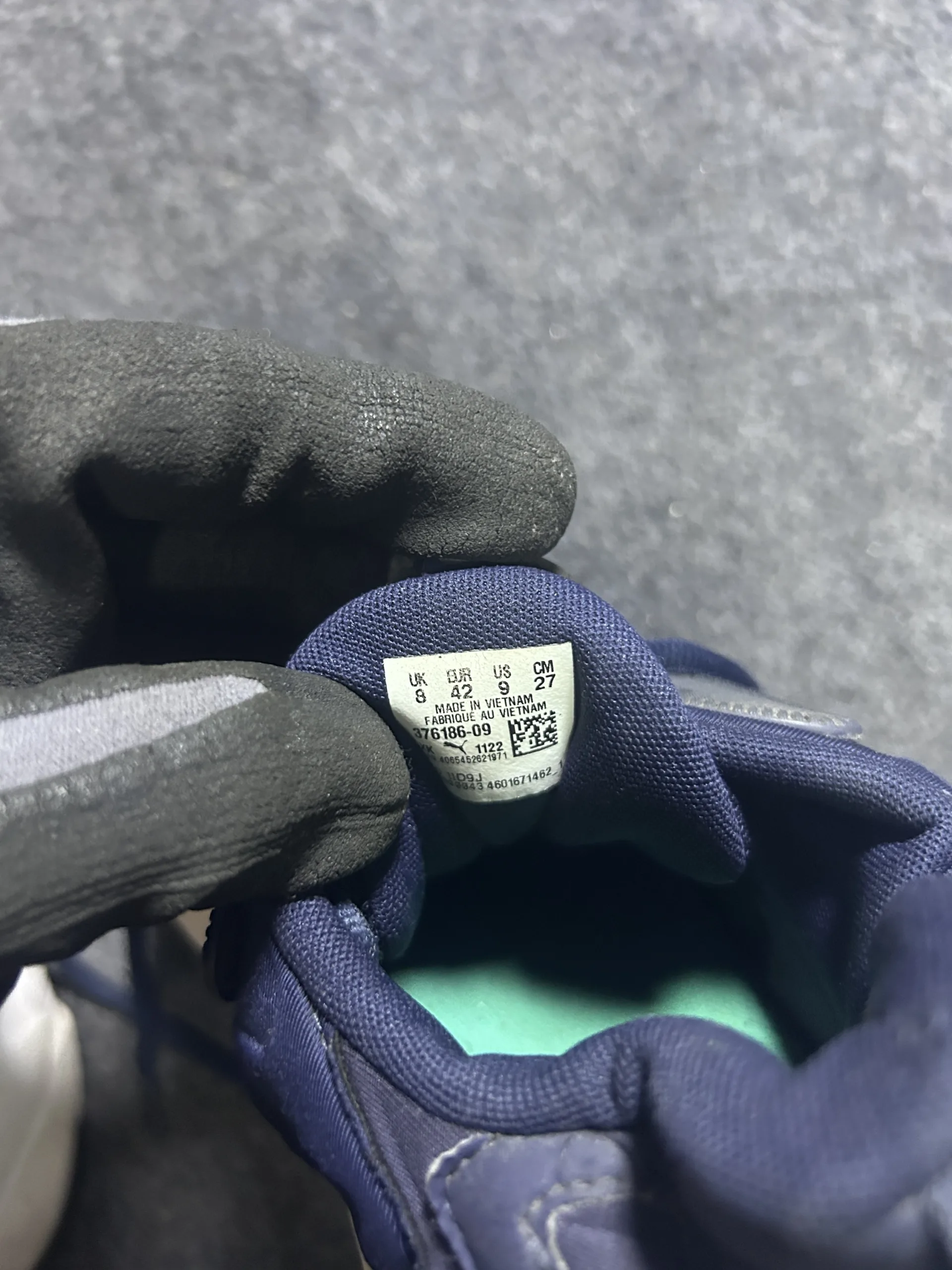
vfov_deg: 67.3
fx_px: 953
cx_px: 476
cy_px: 635
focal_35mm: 26
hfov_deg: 53.1
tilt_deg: -56.6
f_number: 1.5
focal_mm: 5.7
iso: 500
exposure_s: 1/33
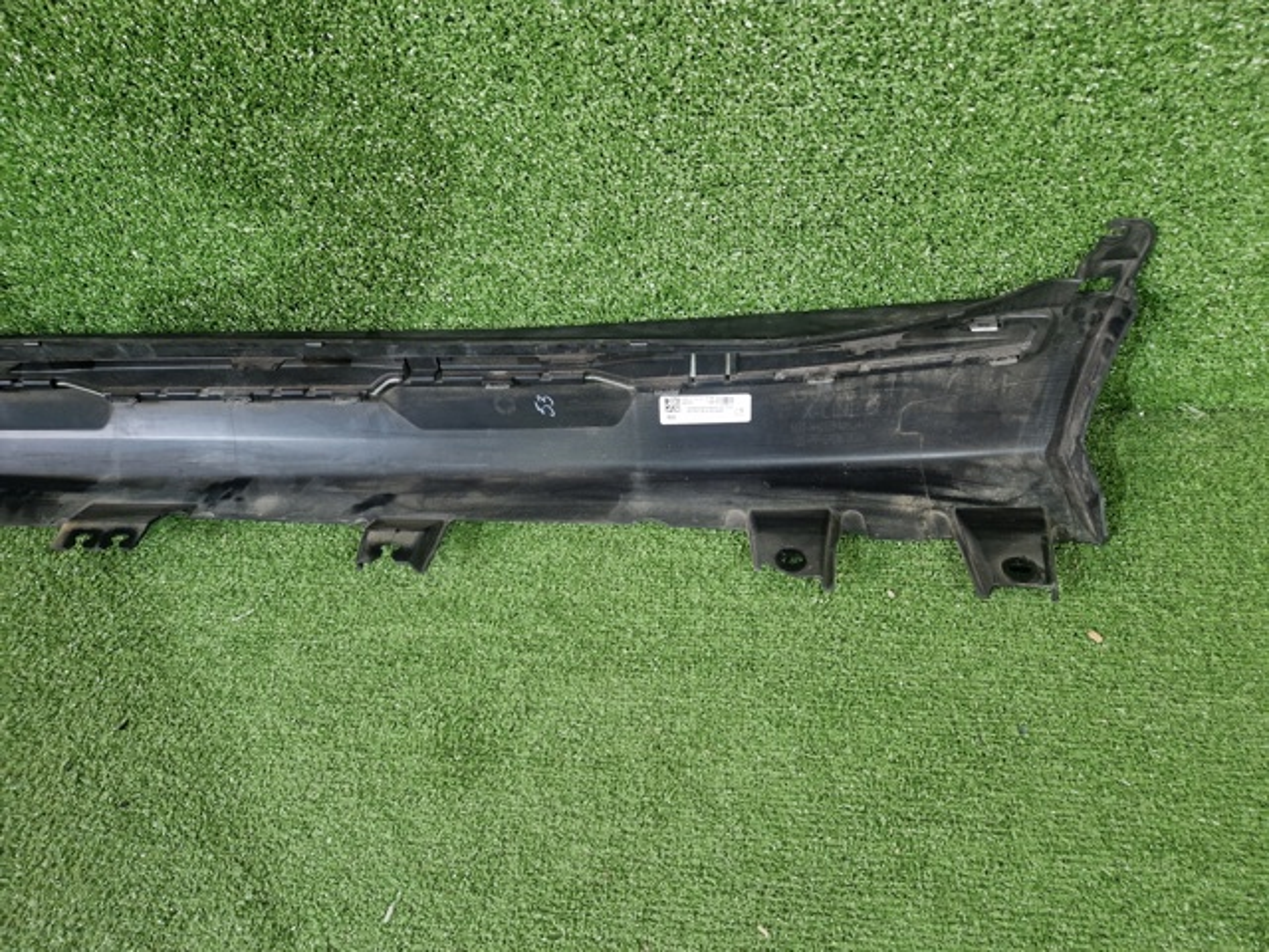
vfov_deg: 58.9
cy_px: 476
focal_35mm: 23
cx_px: 634
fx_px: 843
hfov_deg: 73.9
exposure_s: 1/100
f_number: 1.8
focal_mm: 5.4
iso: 100
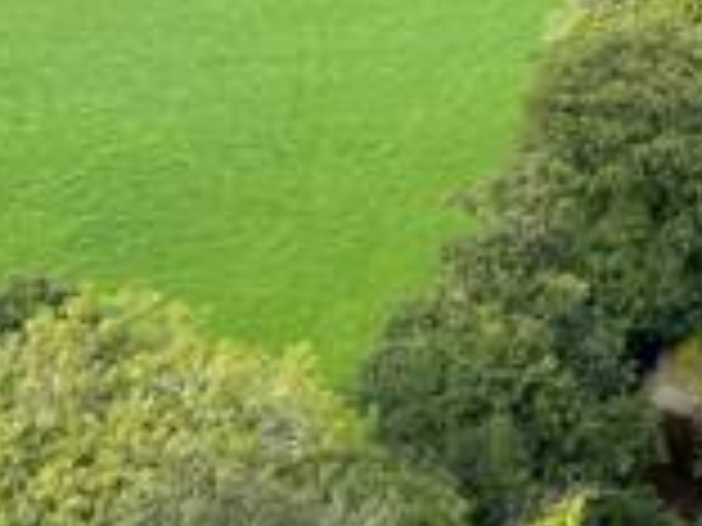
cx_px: 981
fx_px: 1622
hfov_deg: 21.4
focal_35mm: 80
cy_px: -22
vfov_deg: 17.9
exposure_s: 1/1808
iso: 50
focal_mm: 5.7
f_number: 1.5
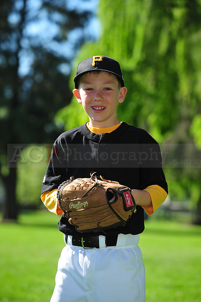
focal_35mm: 130
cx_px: 100
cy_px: 151
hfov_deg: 10.5
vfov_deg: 15.8
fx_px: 1090
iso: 200
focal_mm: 130
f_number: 5
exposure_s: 1/640
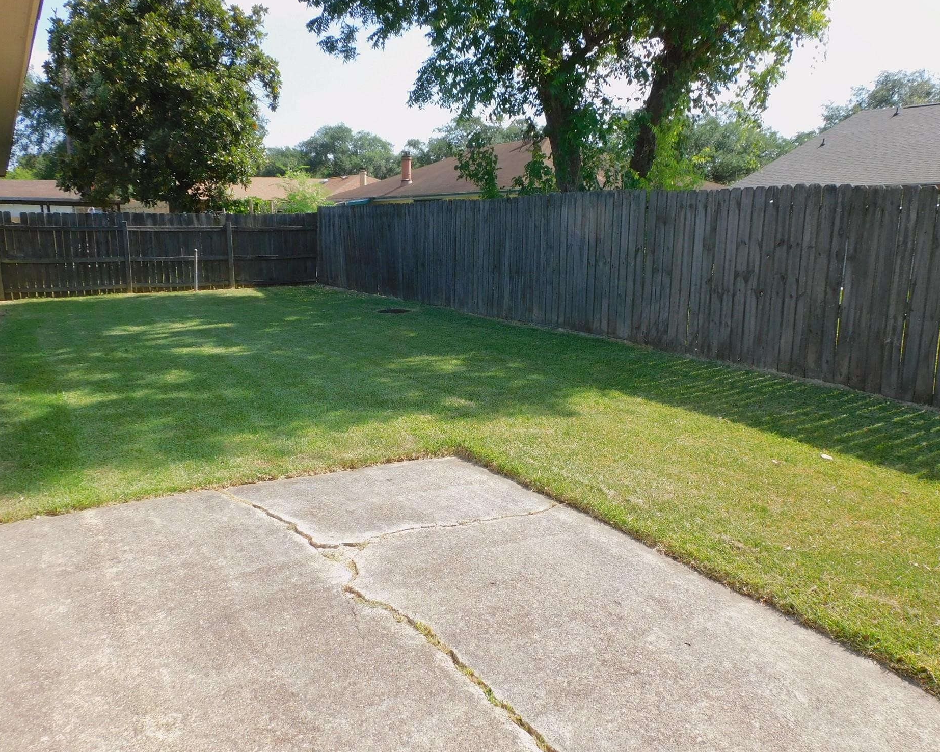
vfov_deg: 54.9
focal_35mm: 26
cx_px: 446
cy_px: 386
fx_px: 723
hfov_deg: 66.0
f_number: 3.3
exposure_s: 1/640
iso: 125
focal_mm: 4.3
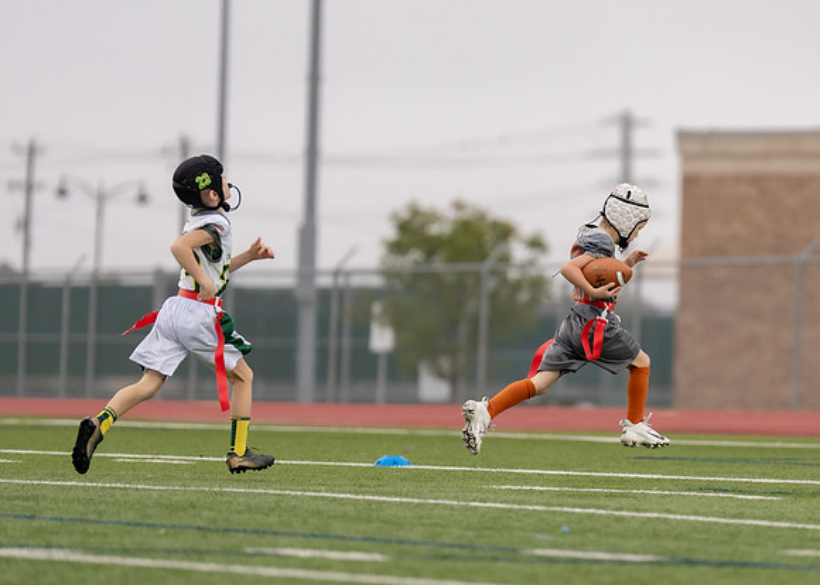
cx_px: 580
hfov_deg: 5.8
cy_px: 280
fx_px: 8082
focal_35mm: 347
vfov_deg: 4.1
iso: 500
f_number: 2.8
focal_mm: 200
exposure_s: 1/1000
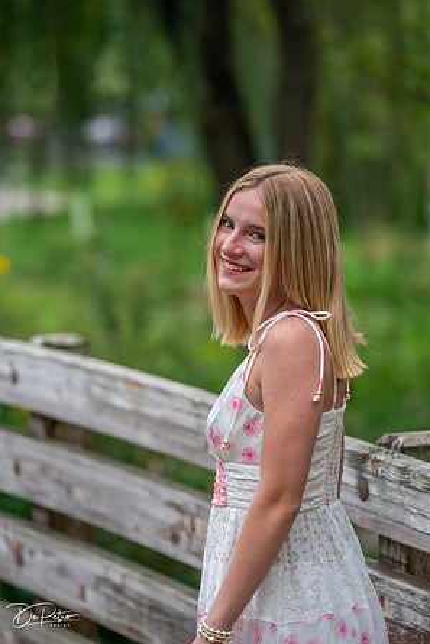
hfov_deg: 7.8
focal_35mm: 176
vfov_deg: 11.7
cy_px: 321
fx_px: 3151
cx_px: 216
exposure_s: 1/200
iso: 250
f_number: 4
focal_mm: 174
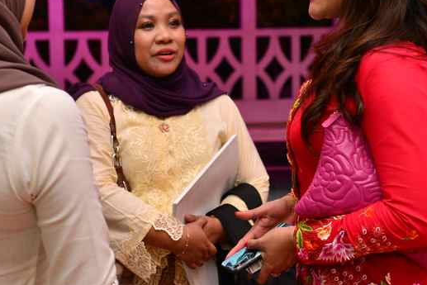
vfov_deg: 14.5
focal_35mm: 94
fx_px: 1115
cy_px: 77
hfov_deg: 21.7
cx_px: 221
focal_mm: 38
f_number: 3.5
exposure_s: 1/125
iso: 800
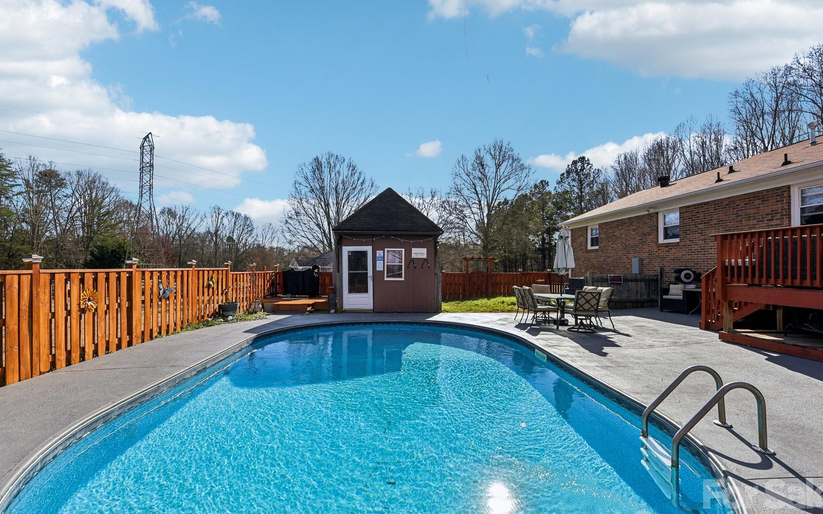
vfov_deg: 74.7
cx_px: 405
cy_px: 274
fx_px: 336
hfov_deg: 101.5
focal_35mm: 15
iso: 200
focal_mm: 14
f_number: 8
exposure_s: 1/1250
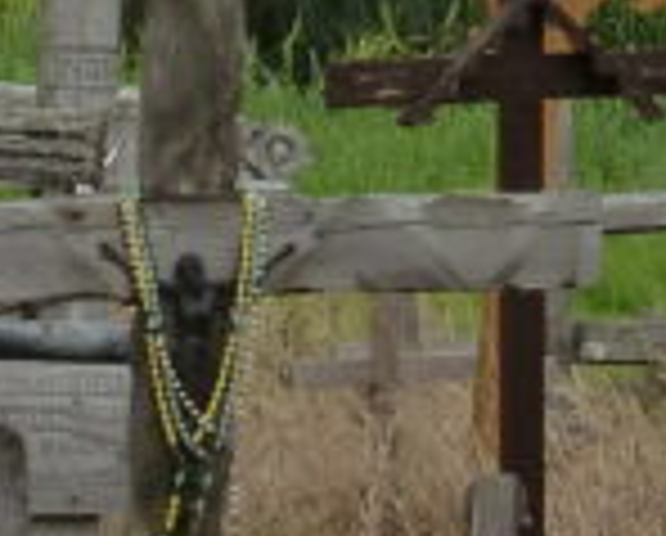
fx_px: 9460
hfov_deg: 4.0
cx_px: 1476
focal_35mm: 479
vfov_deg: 3.2
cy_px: -703
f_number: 4.7
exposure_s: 1/320
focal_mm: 12.7
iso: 160
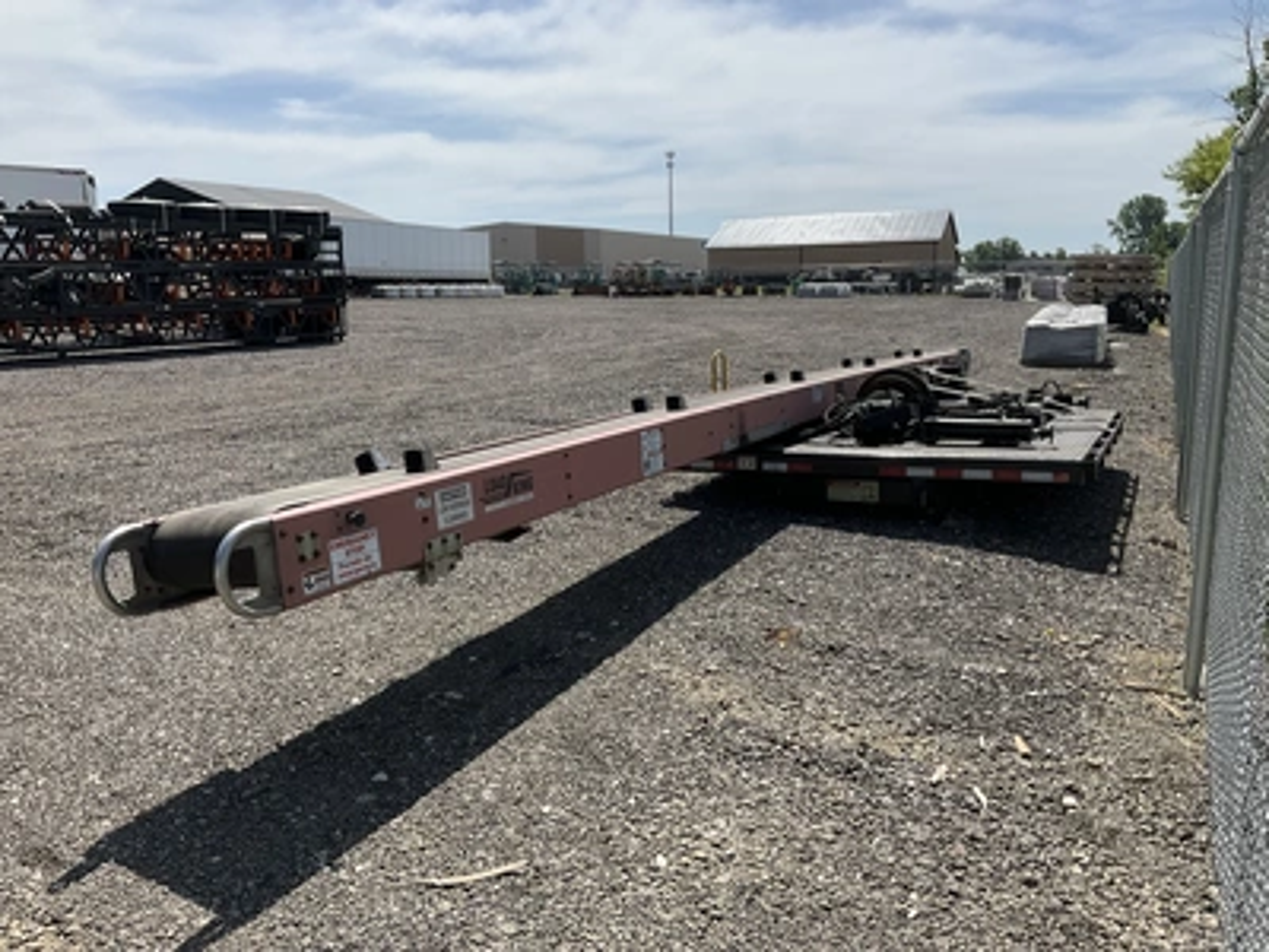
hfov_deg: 61.7
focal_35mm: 29
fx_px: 1063
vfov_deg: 48.2
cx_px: 634
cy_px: 476
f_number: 1.8
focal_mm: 3
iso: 25
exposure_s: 1/2227
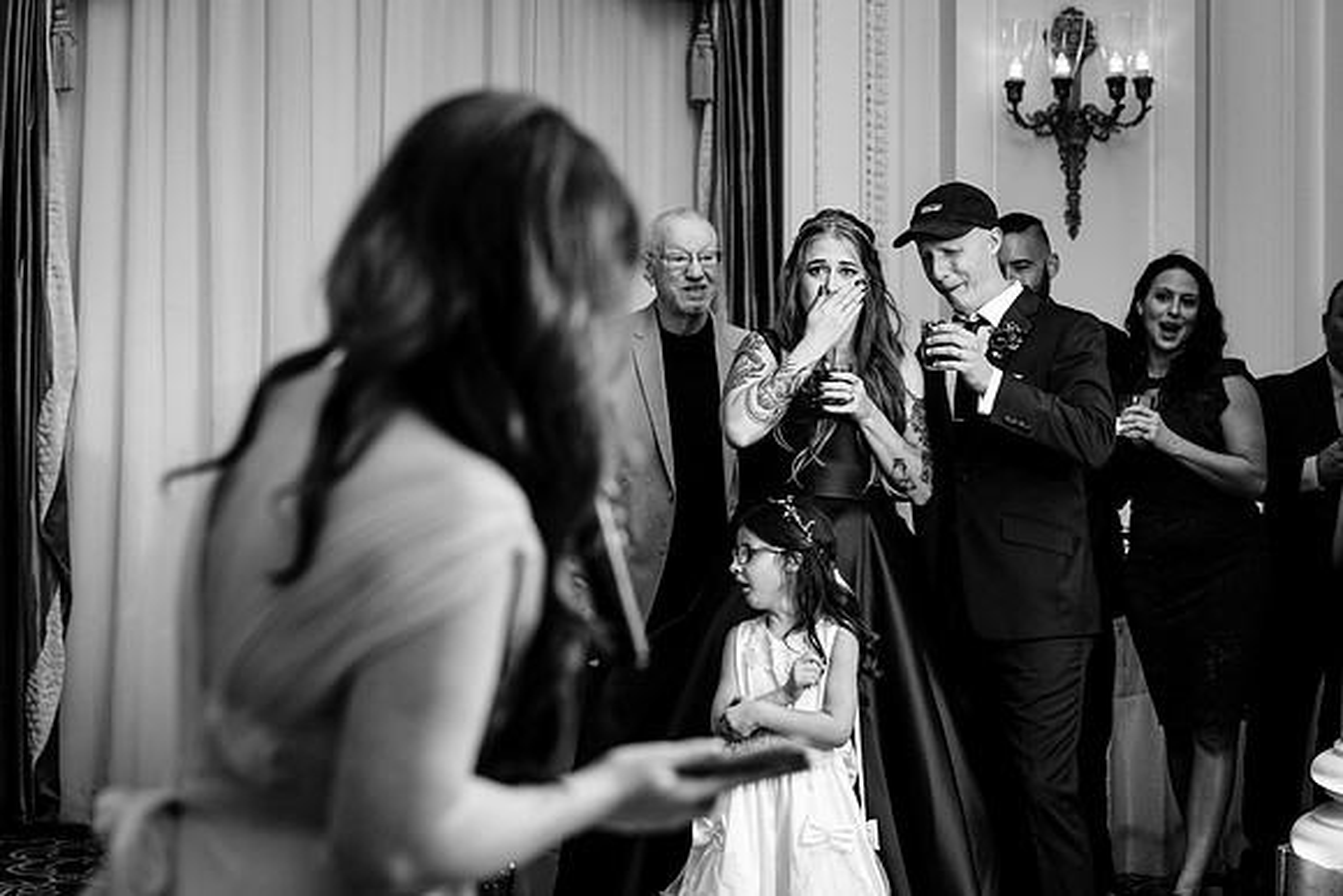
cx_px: 672
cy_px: 448
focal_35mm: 80
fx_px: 2988
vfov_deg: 17.1
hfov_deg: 25.3
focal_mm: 78
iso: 2000
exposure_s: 1/200
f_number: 4
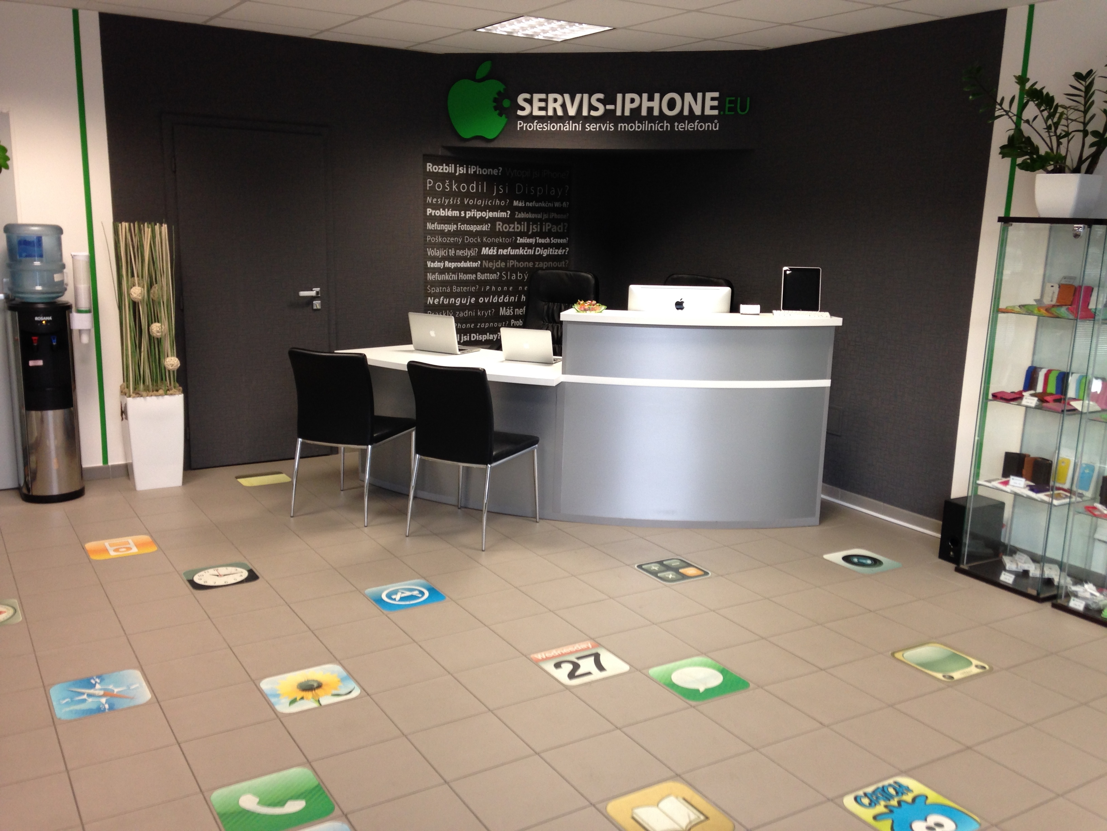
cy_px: 416
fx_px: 1055
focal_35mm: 33
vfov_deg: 42.9
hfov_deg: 55.4
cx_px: 554
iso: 80
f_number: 2.4
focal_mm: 4.12
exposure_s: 1/20
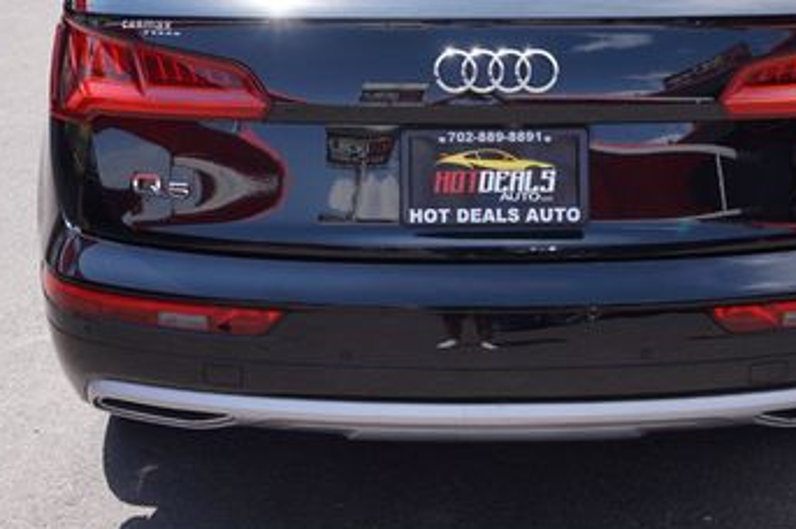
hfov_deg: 35.6
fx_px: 1237
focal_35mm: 56
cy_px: 123
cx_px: 455
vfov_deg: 23.9
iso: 100
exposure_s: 1/200
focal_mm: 20
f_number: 5.6
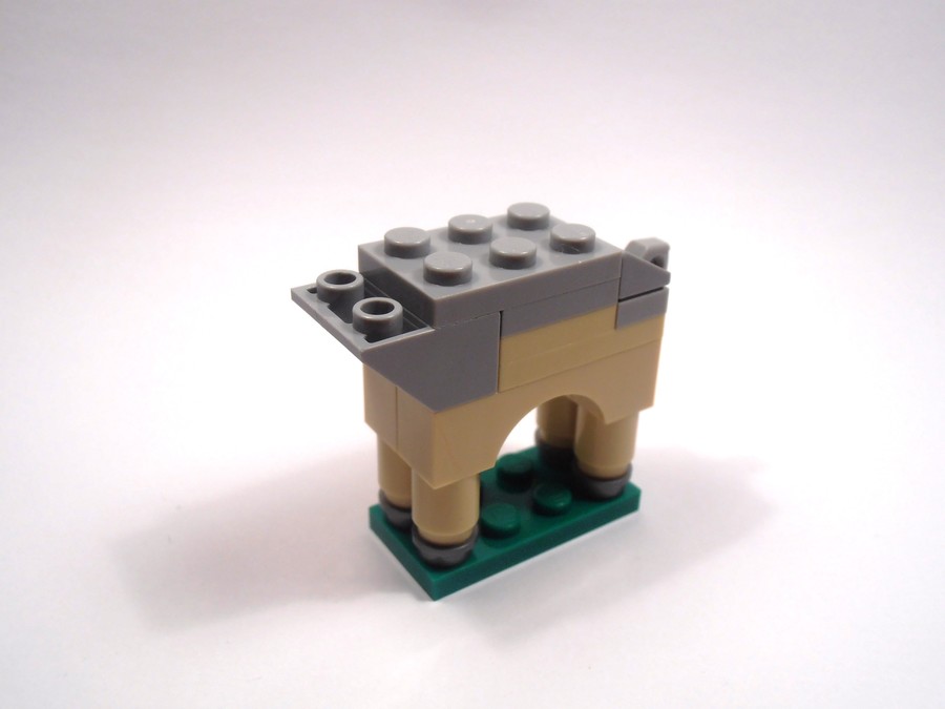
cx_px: 472
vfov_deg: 38.7
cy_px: 354
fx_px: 1010
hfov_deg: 50.1
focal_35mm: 37
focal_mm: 6.61
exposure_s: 1/80
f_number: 3.9
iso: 80
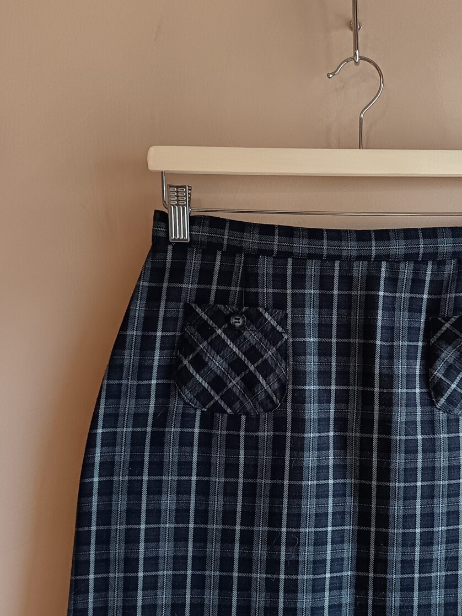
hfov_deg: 32.0
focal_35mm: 44
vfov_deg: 42.7
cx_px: 366
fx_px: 783
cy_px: 381
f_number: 1.75
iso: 3750
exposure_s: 1/120
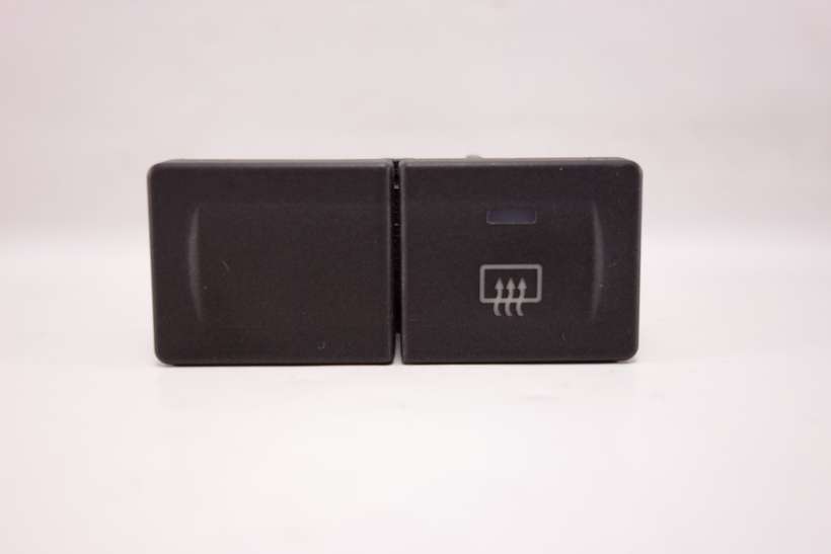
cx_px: 416
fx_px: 693
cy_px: 277
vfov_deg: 43.6
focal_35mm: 30
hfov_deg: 61.9
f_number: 2.2
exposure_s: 1/80
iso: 125
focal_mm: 11.04
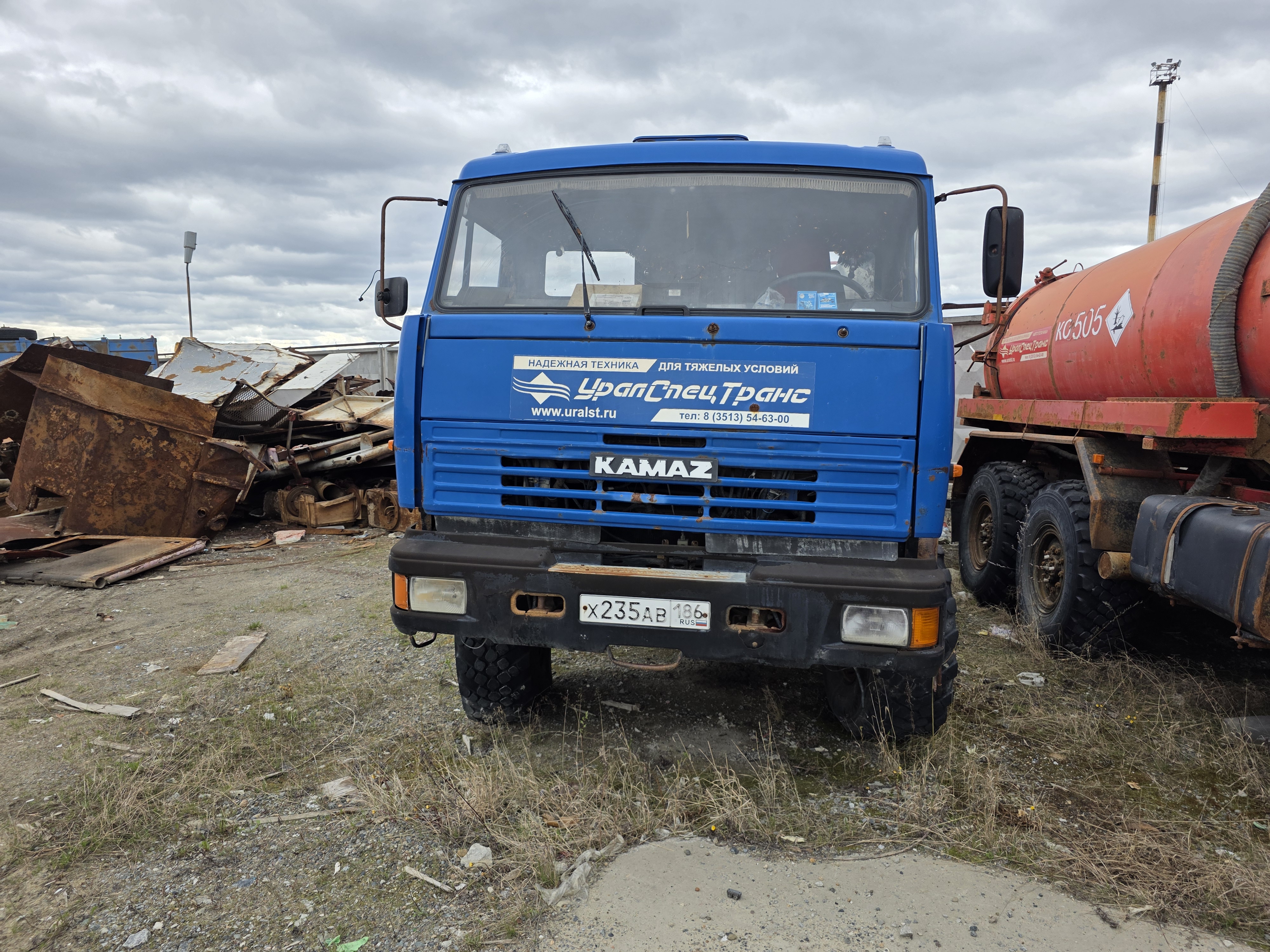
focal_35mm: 23
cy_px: 476
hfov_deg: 73.9
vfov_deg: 58.9
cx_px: 635
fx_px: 844
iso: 80
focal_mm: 6.3
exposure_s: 1/2210
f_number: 1.7
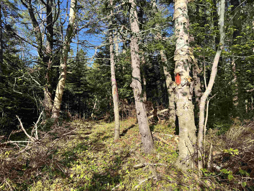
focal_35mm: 24
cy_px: 96
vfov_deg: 56.8
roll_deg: +1.3
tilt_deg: +4.1
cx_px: 127
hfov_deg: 71.6
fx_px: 176
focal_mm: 6.76
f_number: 1.78
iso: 80
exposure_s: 1/1869
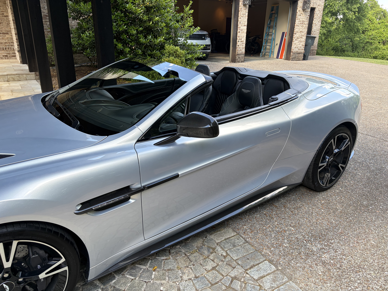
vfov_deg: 53.1
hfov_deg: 67.3
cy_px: 146
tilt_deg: -21.2
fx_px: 291
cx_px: 194
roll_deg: -0.9
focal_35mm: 26
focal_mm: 5.96
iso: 50
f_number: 1.6
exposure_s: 1/279
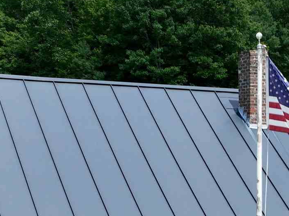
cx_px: 322
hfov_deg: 18.0
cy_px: 283
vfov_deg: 13.6
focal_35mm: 105
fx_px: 876
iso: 110
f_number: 2.8
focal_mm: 12.29
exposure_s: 1/1600
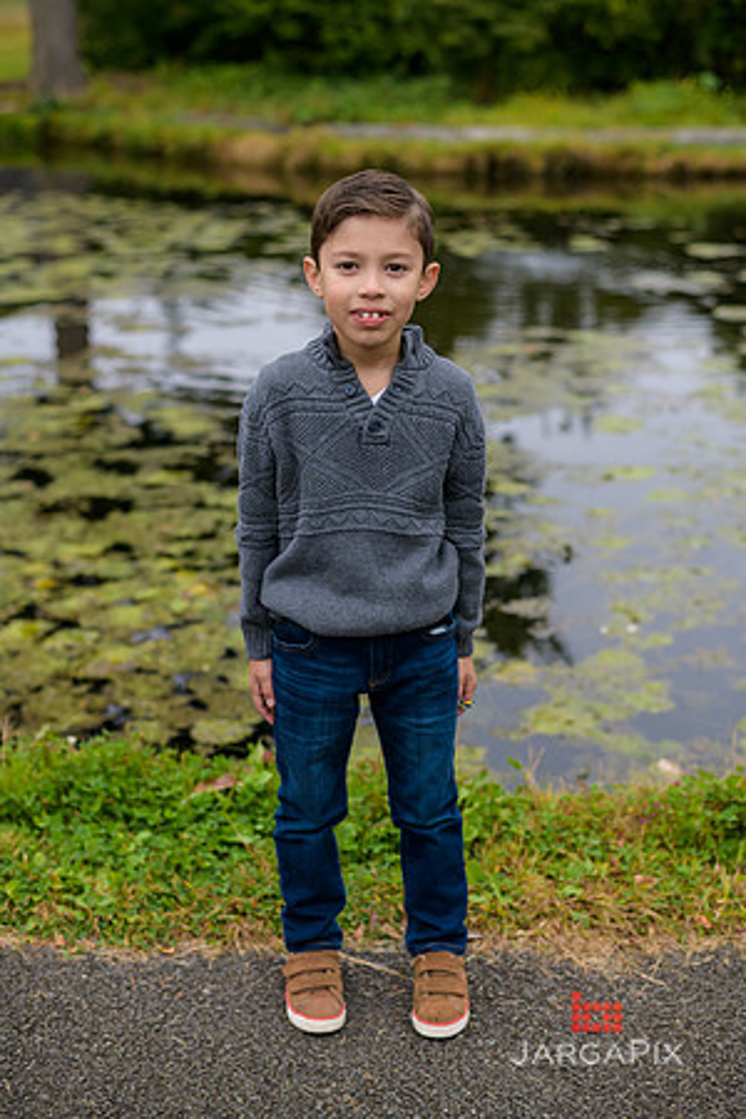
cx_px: 373
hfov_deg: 27.0
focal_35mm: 50
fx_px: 1554
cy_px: 560
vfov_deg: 39.6
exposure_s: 1/400
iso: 200
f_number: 3.2
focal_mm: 50
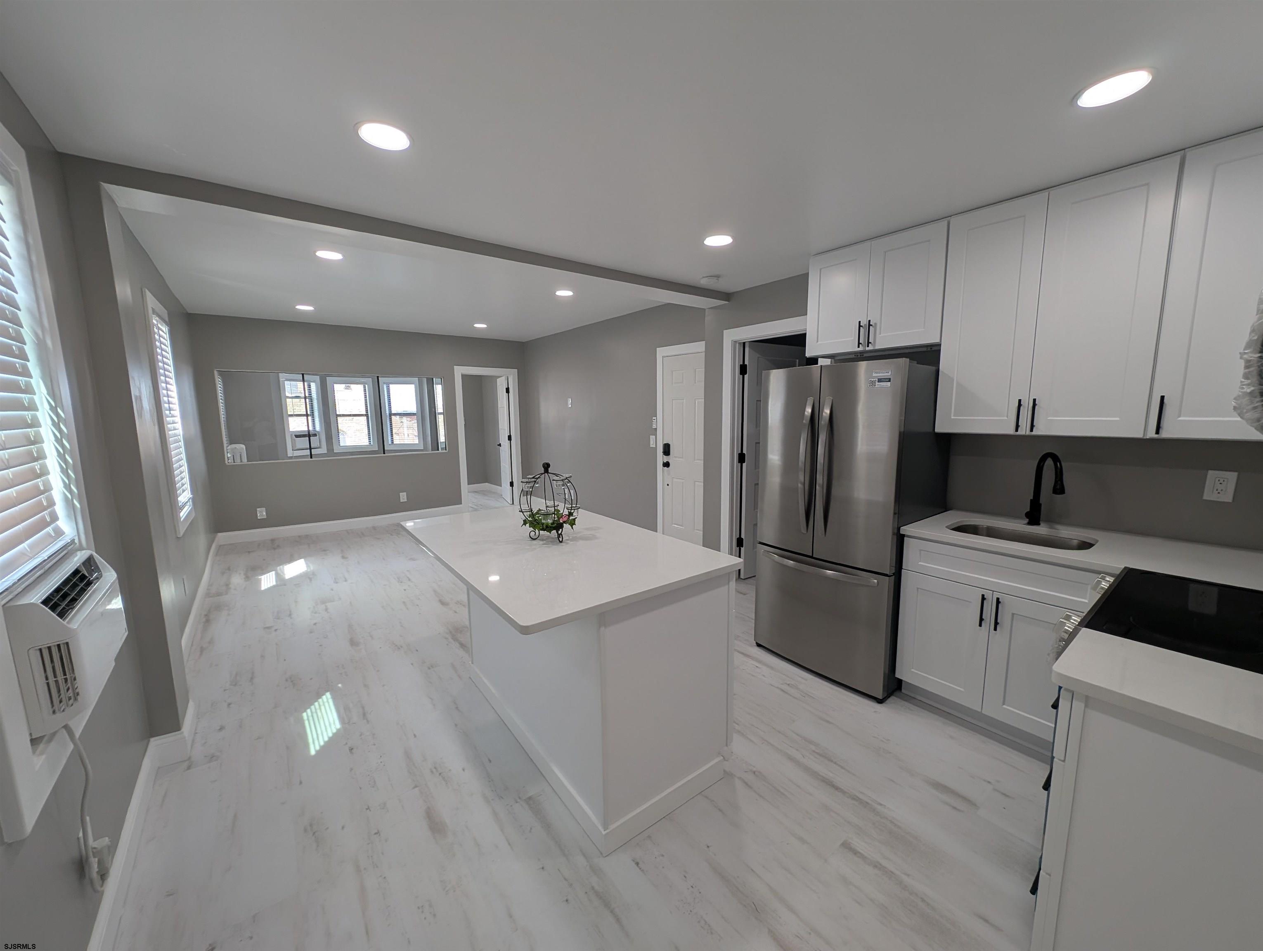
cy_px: 476
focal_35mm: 12
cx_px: 632
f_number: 1.95
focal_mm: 2.23
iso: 51
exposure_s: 1/120
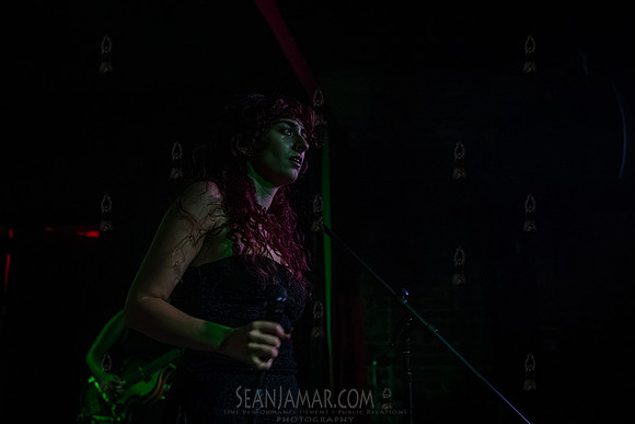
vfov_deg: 31.1
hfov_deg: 45.3
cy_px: 190
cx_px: 316
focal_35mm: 43
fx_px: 761
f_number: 3.2
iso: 16000
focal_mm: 39
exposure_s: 1/200
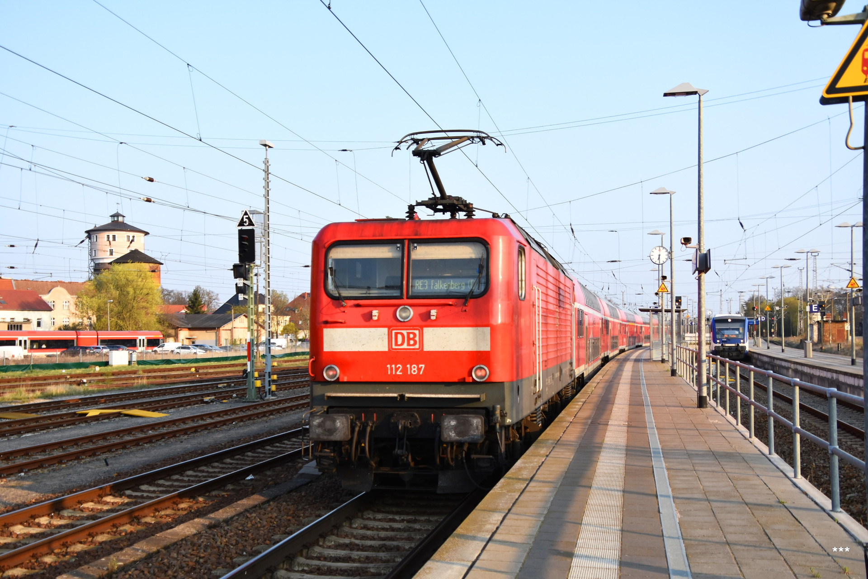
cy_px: 290
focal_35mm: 44
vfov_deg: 30.8
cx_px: 434
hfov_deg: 45.0
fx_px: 1049
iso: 400
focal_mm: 29
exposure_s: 1/1250
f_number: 4.5
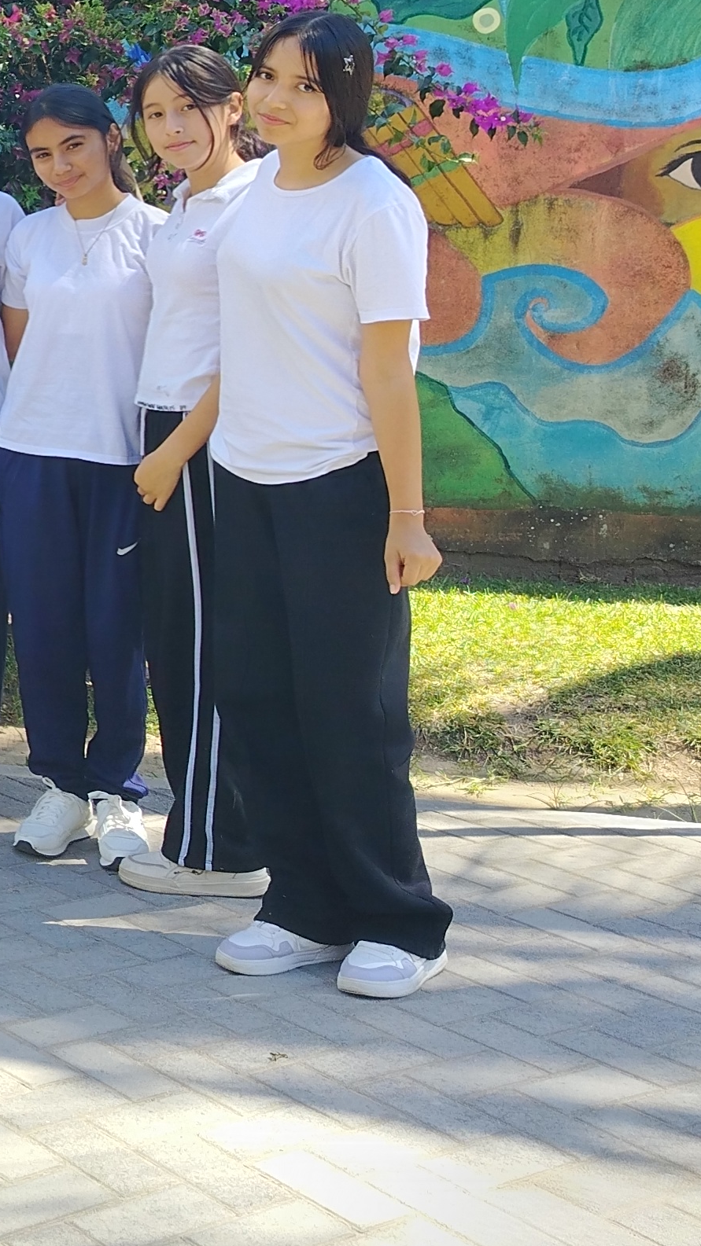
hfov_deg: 15.9
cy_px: 195
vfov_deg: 30.8
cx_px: -513
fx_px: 2182
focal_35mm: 66
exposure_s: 1/260
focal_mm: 5.25
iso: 100
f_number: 1.75
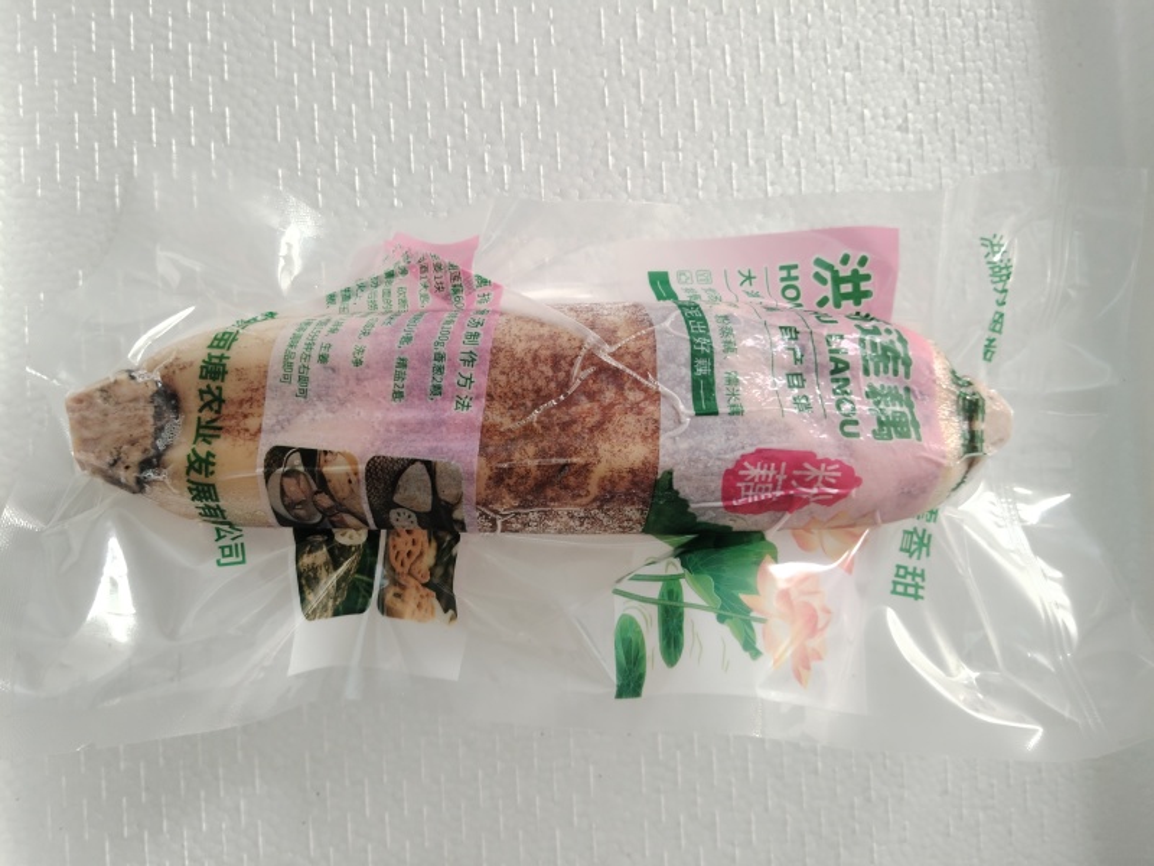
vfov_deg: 53.1
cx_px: 577
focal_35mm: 26
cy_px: 433
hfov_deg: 67.3
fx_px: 867
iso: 319
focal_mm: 4.25
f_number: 1.8
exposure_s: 1/50
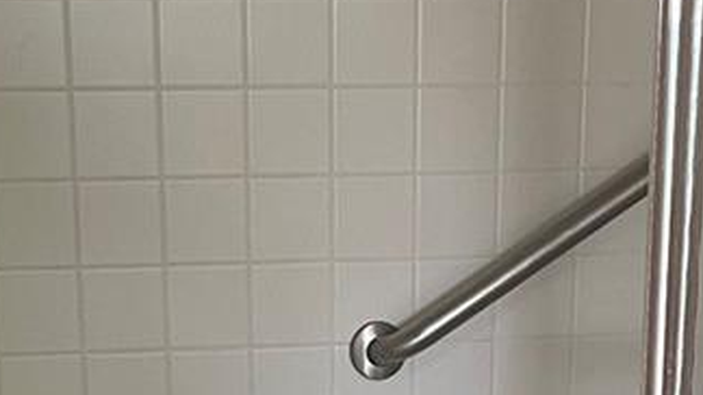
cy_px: 575
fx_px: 1882
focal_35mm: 101
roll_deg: +0.0
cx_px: 356
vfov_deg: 11.5
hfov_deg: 21.2
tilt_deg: -18.2
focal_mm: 5.1
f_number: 1.6
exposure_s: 1/60
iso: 125
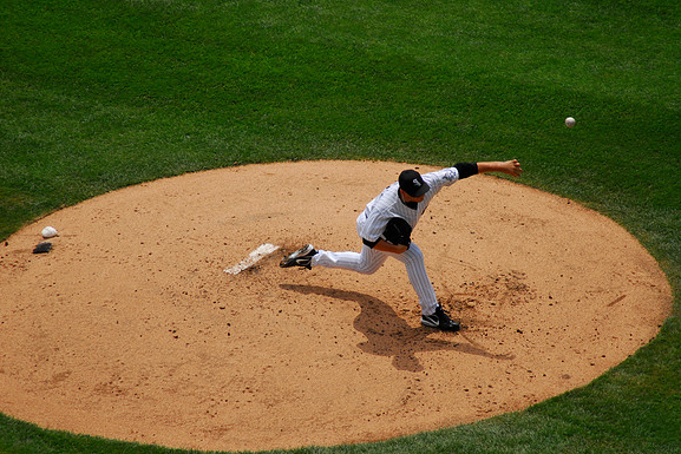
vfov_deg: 3.0
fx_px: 8571
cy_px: 228
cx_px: 340
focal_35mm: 453
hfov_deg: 4.6
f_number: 5.6
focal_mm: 300
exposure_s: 1/4000
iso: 400
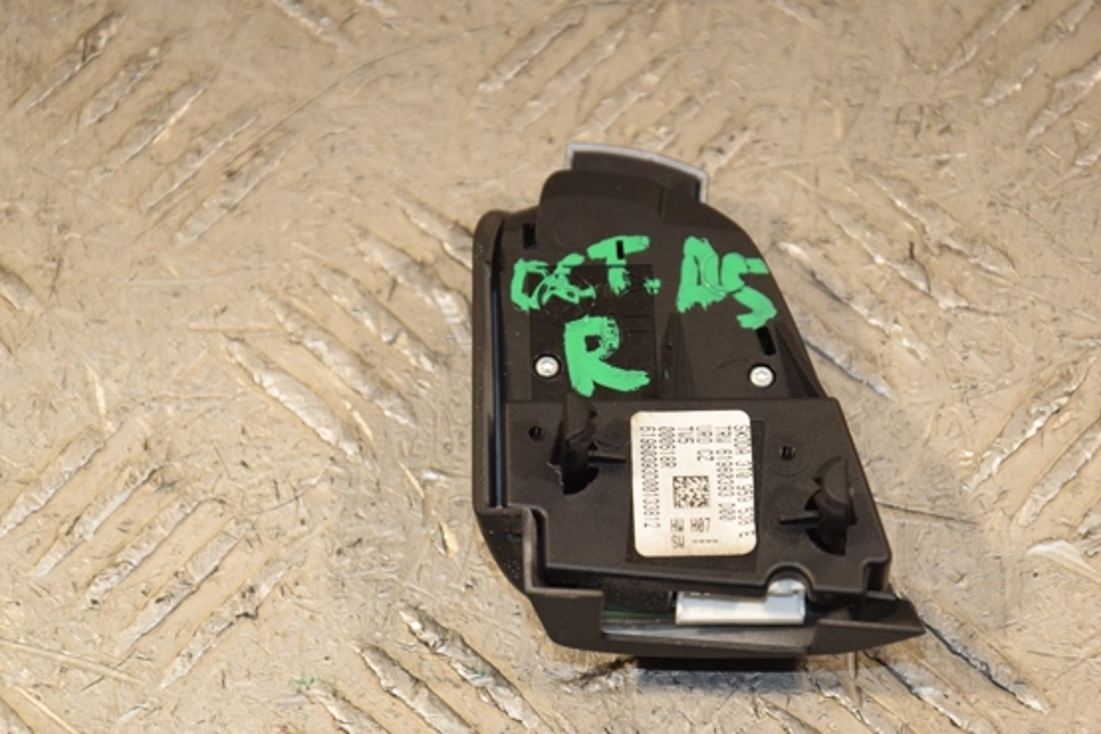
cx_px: 544
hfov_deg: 11.3
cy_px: 419
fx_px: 5553
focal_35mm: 182
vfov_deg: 7.6
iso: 800
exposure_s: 1/200
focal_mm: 105
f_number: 7.1
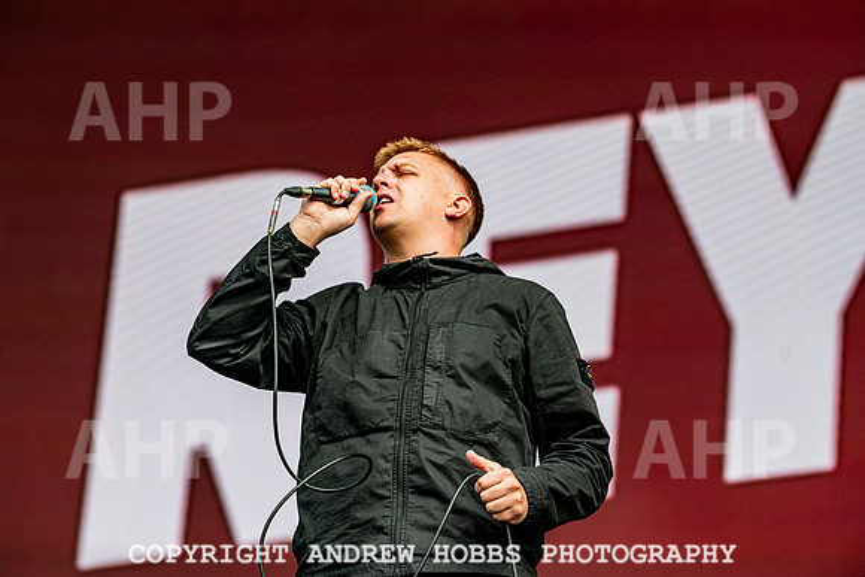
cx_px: 432
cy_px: 288
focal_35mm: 135
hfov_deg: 15.2
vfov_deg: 10.2
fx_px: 3244
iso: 400
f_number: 4.5
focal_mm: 135
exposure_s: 1/5000
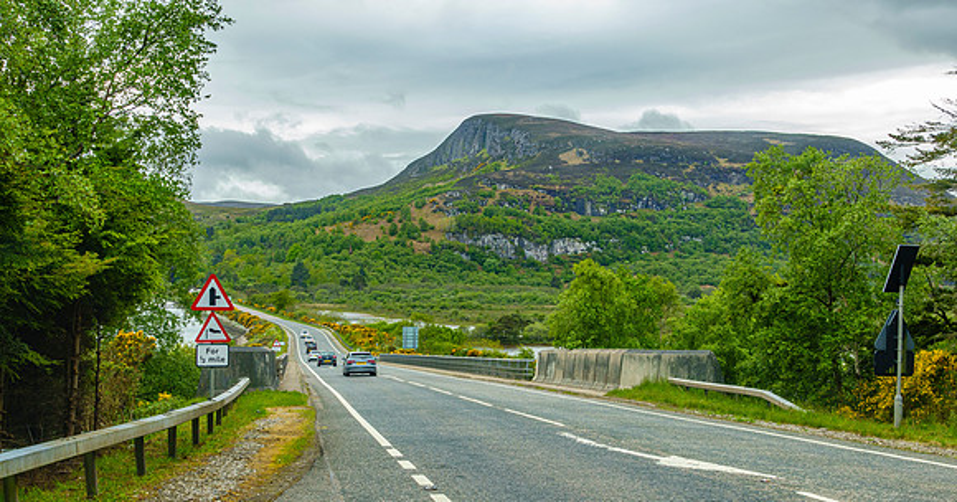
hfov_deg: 41.9
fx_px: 1250
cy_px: 320
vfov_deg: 22.6
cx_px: 478
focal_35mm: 50
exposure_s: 1/50
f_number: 7.1
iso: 125
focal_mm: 17.27
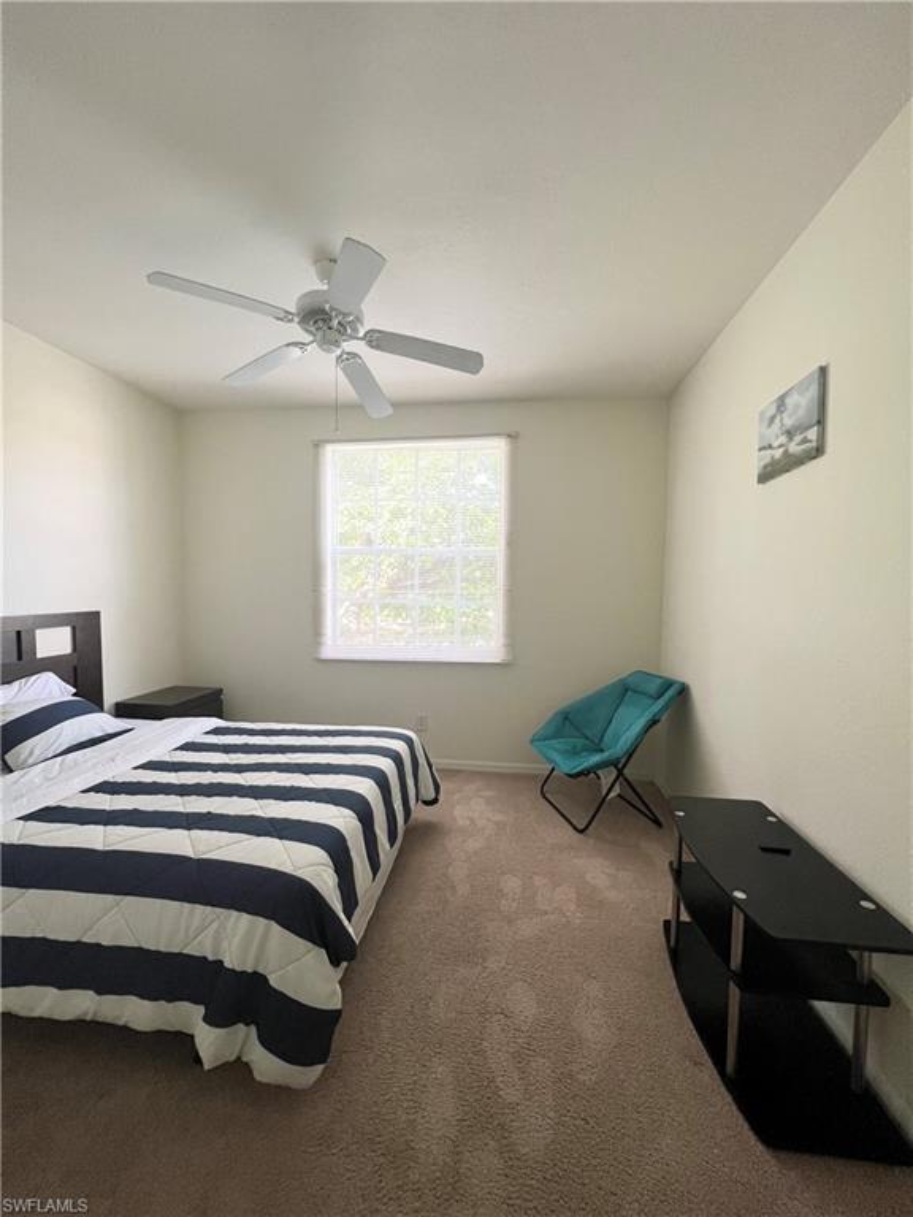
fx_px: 457
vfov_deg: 106.2
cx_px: 456
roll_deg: -0.5
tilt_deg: -3.0
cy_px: 608
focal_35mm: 13
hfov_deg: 89.9
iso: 160
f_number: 1.8
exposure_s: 1/99
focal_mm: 1.57
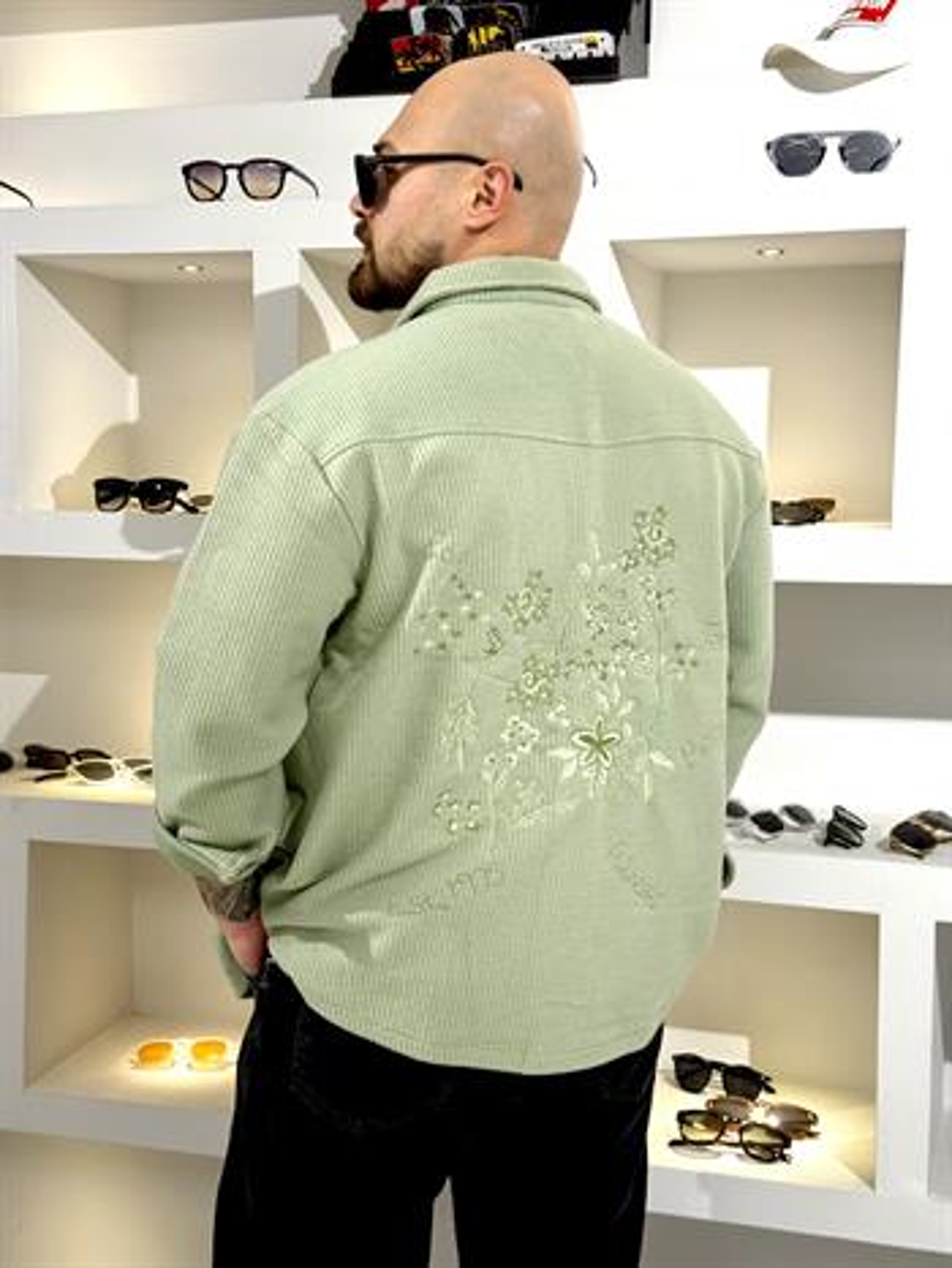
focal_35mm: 48
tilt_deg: -5.1
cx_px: 476
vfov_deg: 39.6
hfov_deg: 30.3
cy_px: 634
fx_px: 1759
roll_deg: -1.2
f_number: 1.78
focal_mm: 6.76
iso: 80
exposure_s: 1/100
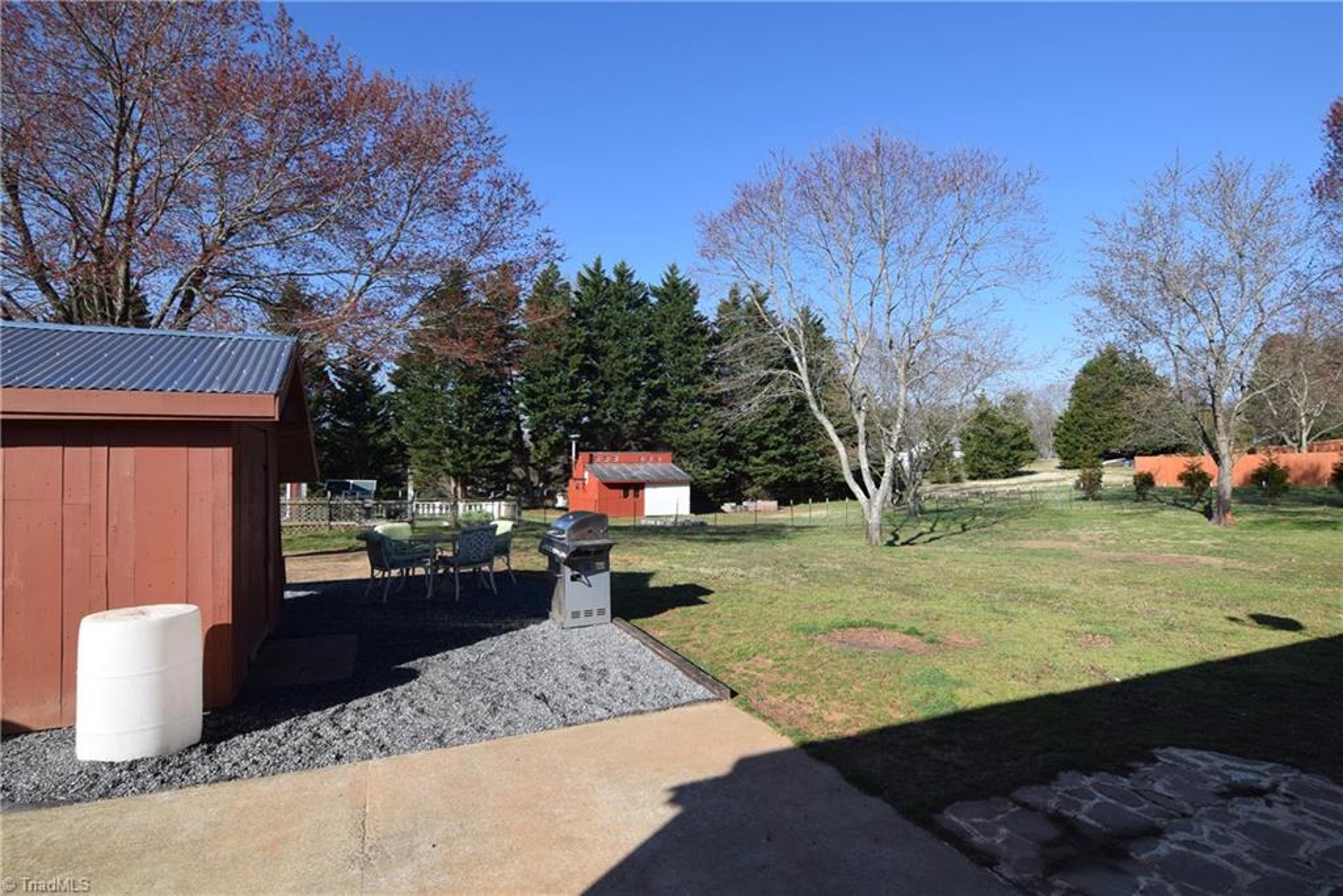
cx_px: 672
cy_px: 448
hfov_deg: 95.0
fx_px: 616
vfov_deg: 72.1
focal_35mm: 16
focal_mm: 11
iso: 200
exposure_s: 1/250
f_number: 8
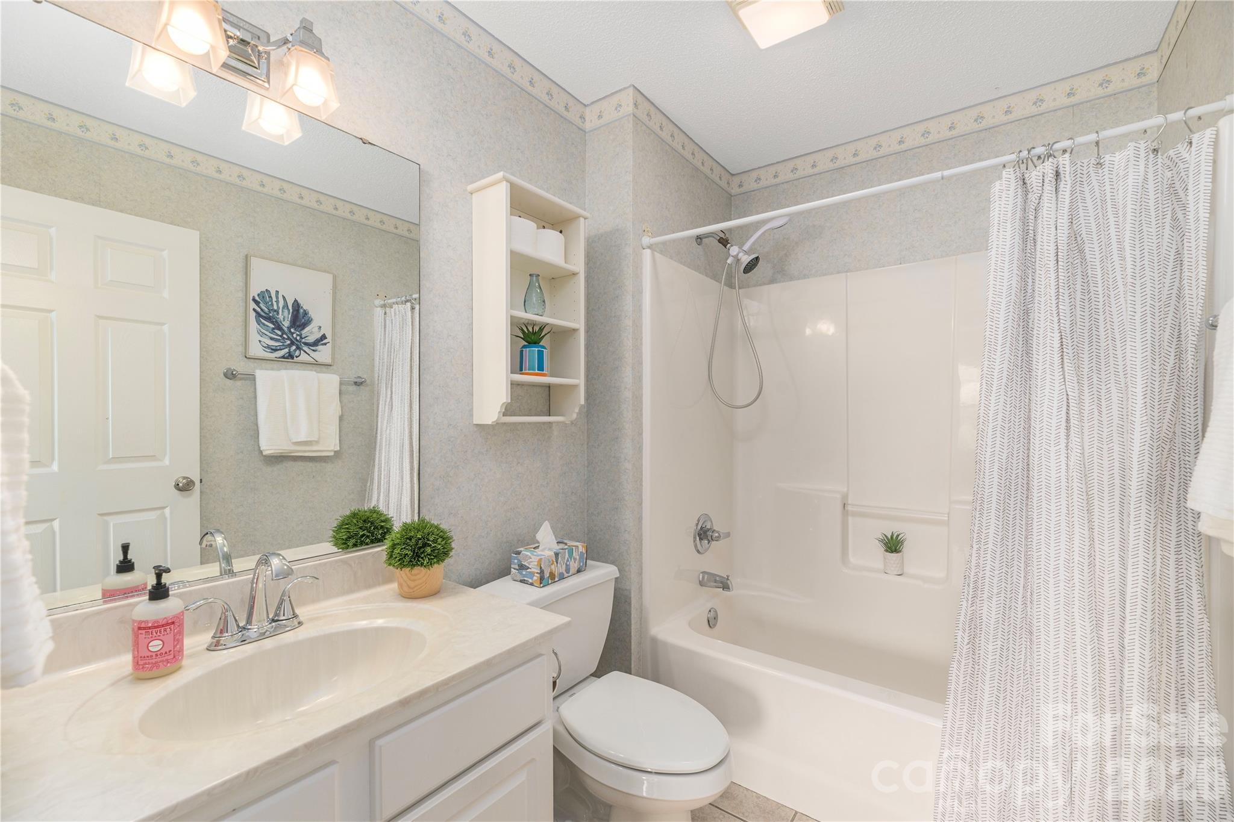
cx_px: 617
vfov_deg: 81.2
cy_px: 411
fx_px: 480
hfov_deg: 104.3
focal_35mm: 14
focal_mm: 14
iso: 320
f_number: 7.1
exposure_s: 1/200
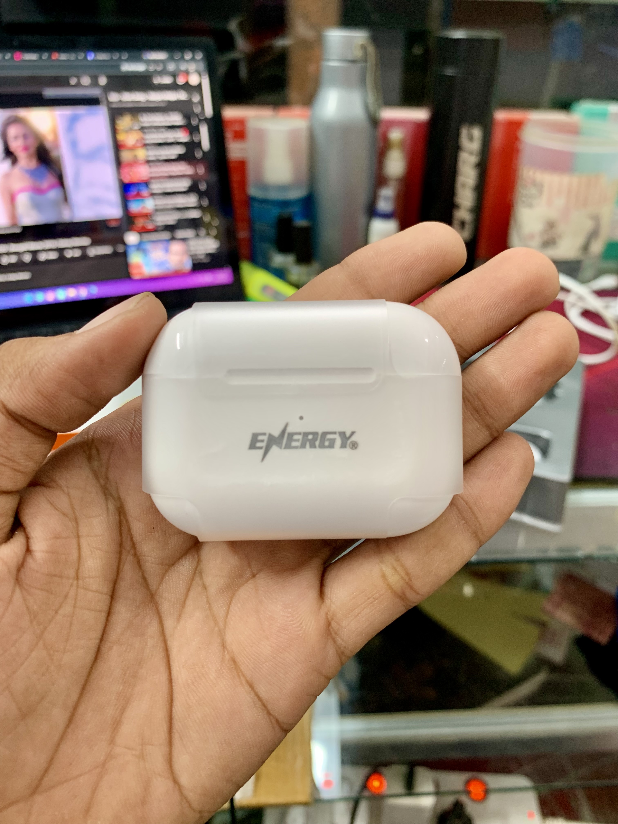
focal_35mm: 26
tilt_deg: -29.4
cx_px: 309
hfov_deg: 53.1
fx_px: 619
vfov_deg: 67.3
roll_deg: -0.6
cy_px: 412
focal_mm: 4.25
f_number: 1.8
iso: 100
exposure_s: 1/50
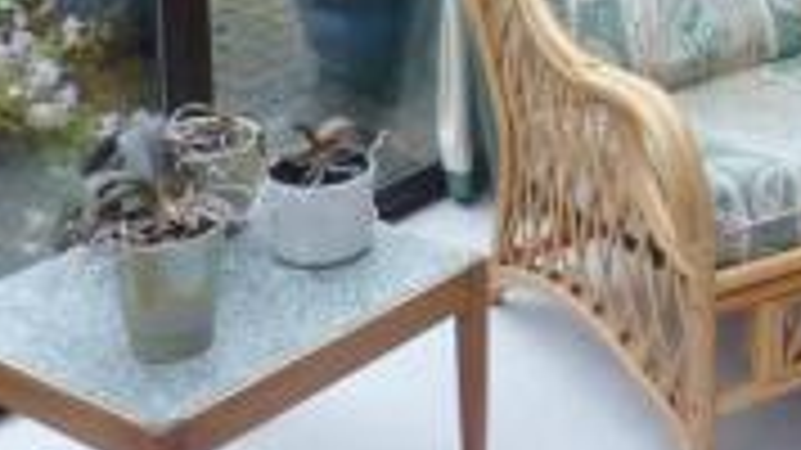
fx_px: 1890
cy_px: -326
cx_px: 875
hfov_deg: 22.6
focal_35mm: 89
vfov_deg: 12.5
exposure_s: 1/30
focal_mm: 4.1
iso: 125
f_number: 3.3
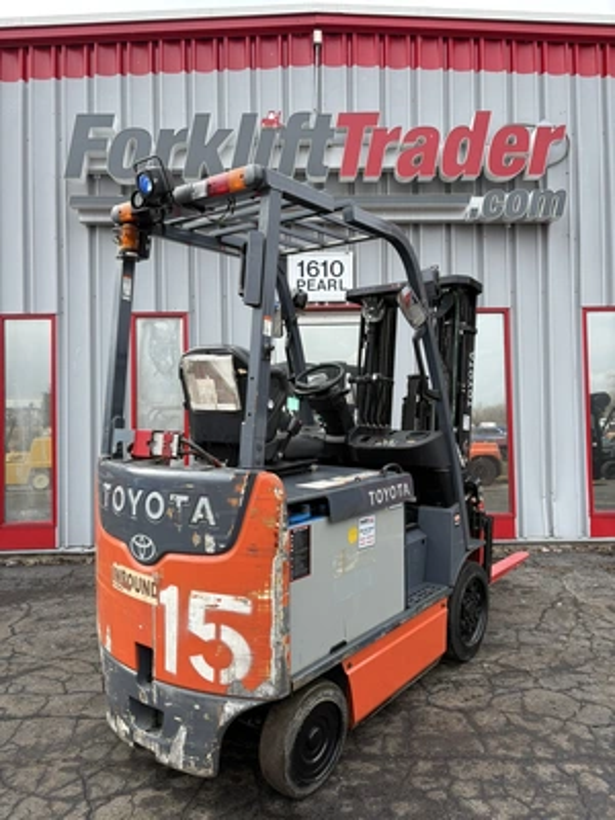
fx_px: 616
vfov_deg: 67.3
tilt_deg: +3.1
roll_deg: +1.7
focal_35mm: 26
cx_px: 308
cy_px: 410
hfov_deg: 53.1
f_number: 1.6
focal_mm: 5.96
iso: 50
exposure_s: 1/1016
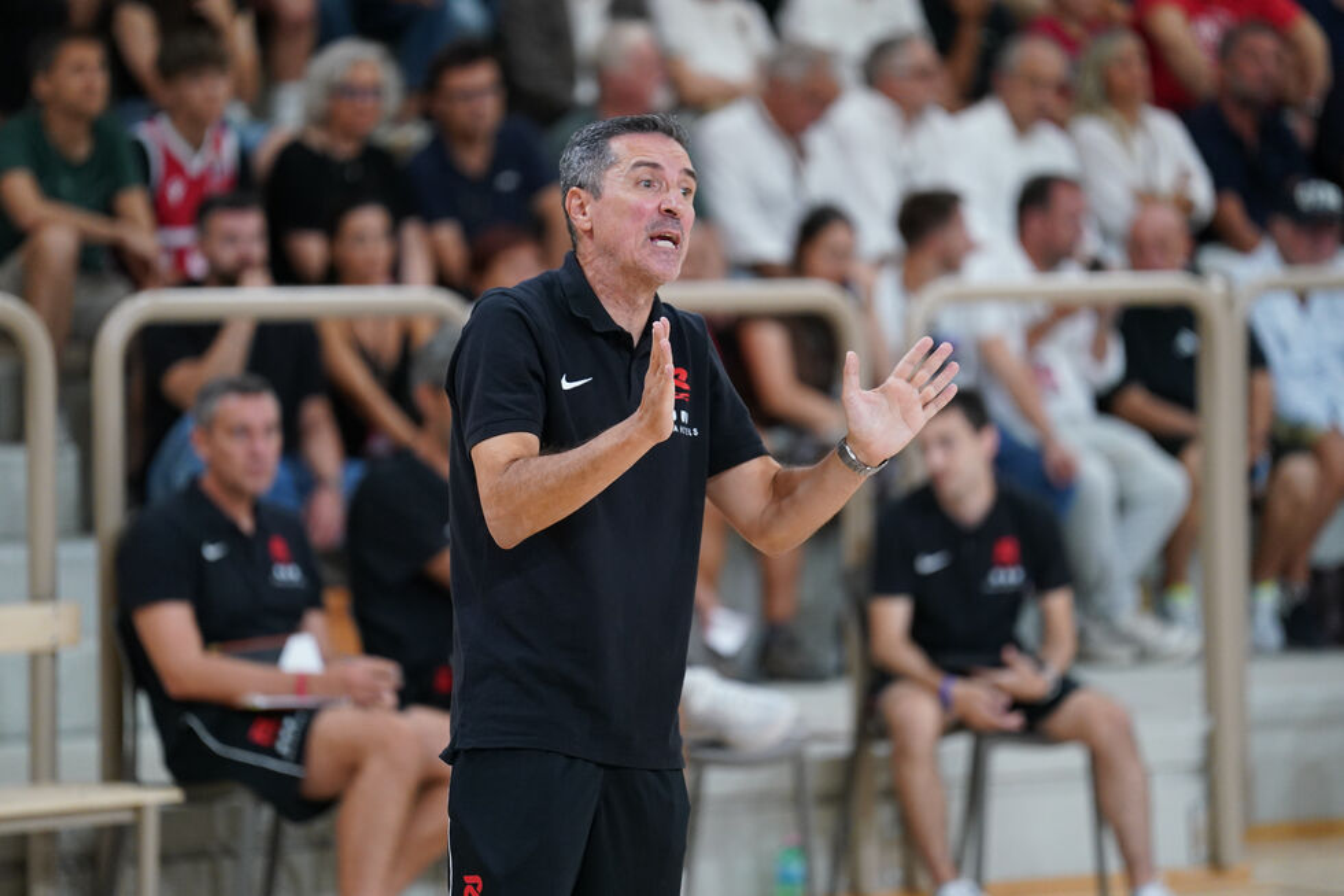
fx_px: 7465
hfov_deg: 10.3
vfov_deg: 6.9
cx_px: 672
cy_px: 448
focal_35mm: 200
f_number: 2.8
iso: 2500
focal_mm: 200
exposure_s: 1/1250
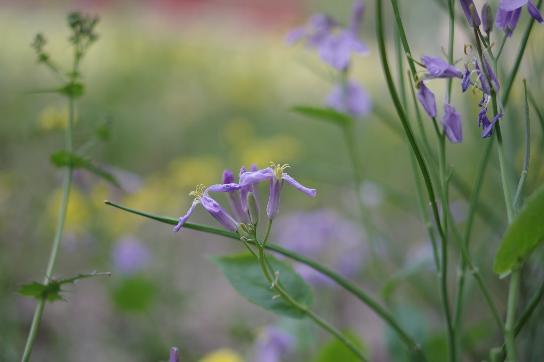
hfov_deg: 38.2
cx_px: 272
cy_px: 181
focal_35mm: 52
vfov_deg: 25.9
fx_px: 785
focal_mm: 35
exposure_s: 1/400
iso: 100
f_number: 2.4
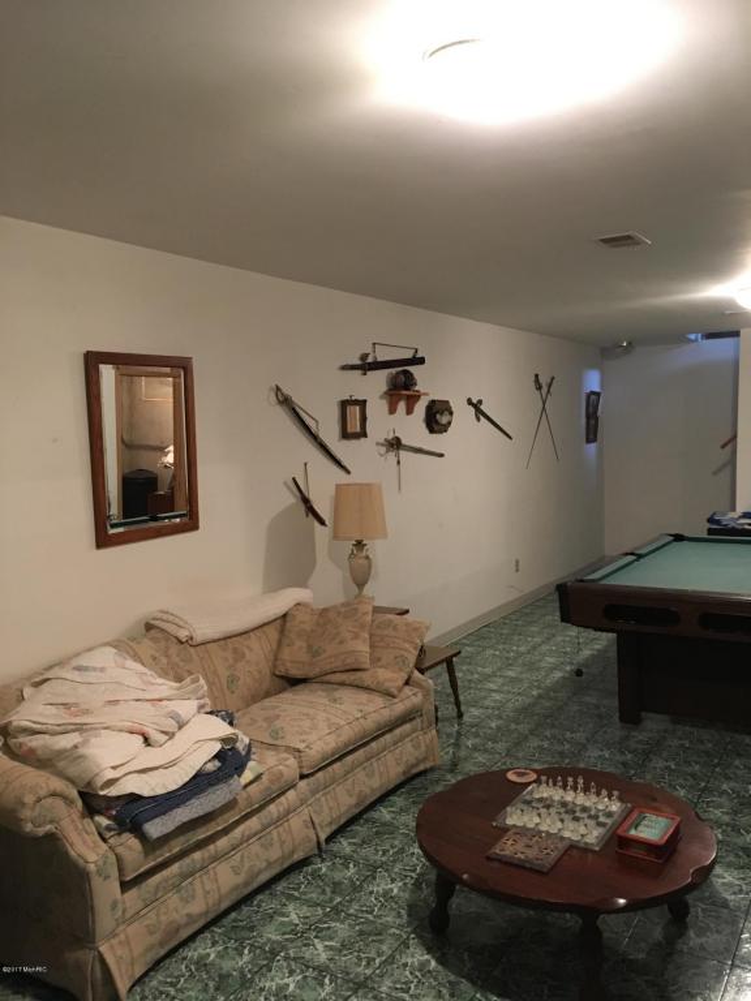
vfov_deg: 61.7
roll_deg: +2.0
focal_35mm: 29
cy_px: 500
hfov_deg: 48.2
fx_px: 839
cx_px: 376
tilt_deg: -4.0
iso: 200
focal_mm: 4.15
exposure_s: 1/15
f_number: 2.2
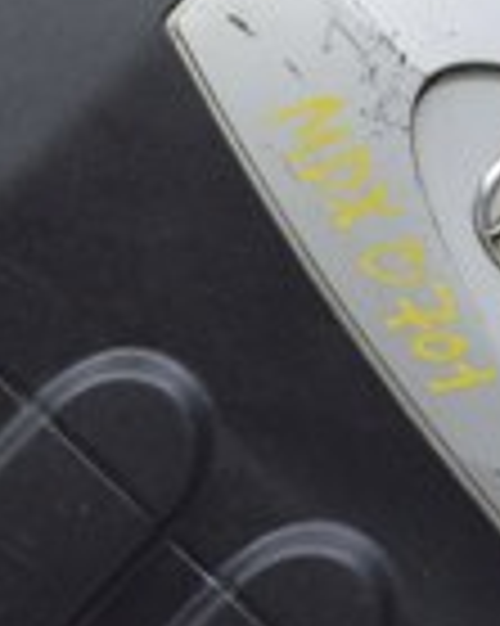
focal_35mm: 149
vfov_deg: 12.9
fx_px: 2762
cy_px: 453
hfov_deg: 10.3
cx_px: 423
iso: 400
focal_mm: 23
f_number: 5.6
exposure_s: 1/20
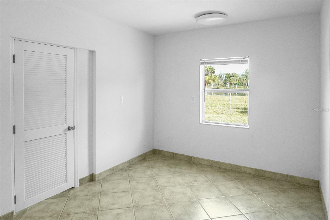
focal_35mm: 21
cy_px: 110
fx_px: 192
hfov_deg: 81.2
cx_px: 165
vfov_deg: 59.5
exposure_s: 1/800
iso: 1000
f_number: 5
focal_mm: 14
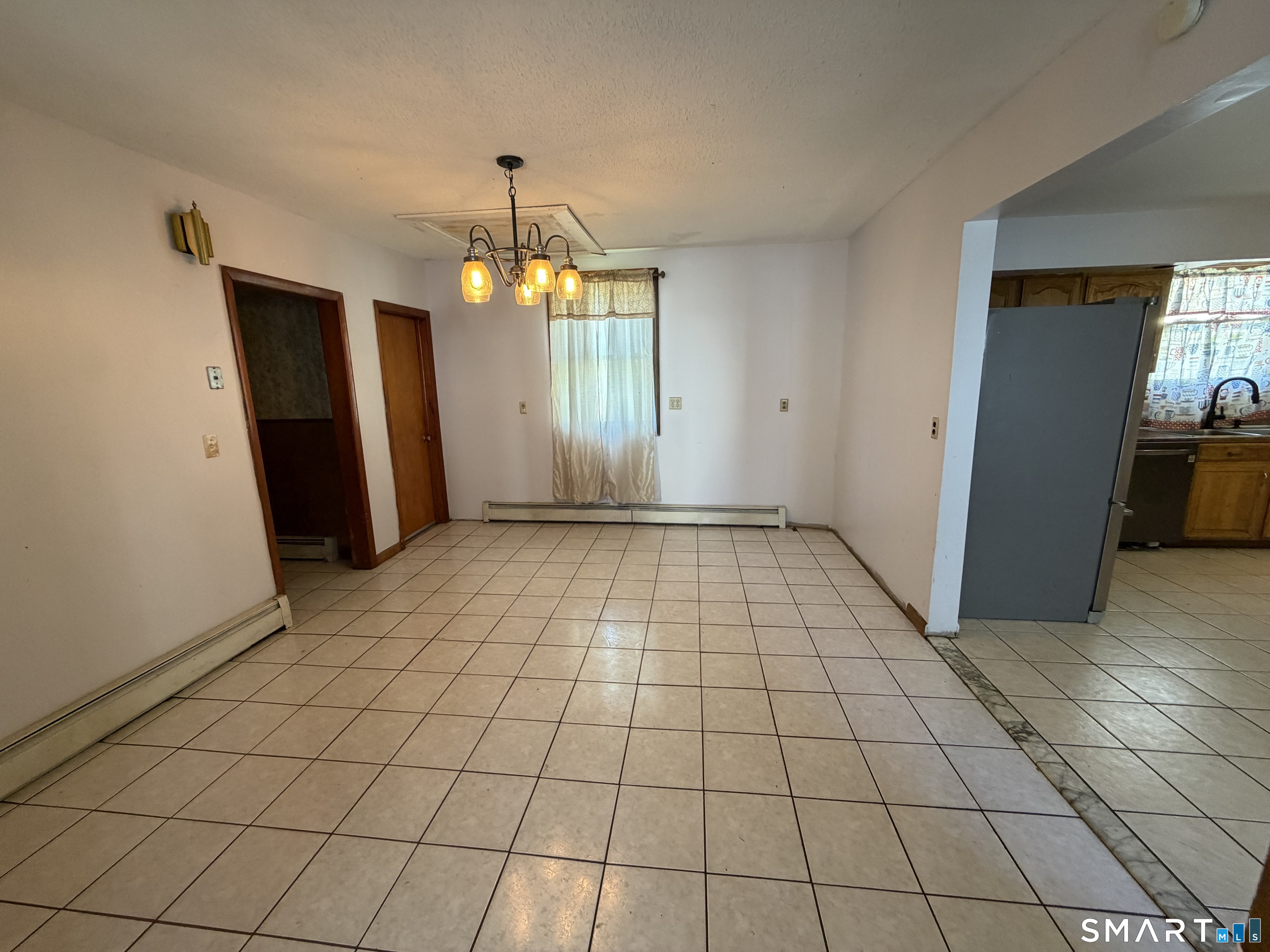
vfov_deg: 85.7
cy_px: 476
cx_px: 635
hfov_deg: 102.1
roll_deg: +1.7
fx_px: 514
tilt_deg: -11.5
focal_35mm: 14
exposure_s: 1/60
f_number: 2.2
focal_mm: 2.22
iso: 250
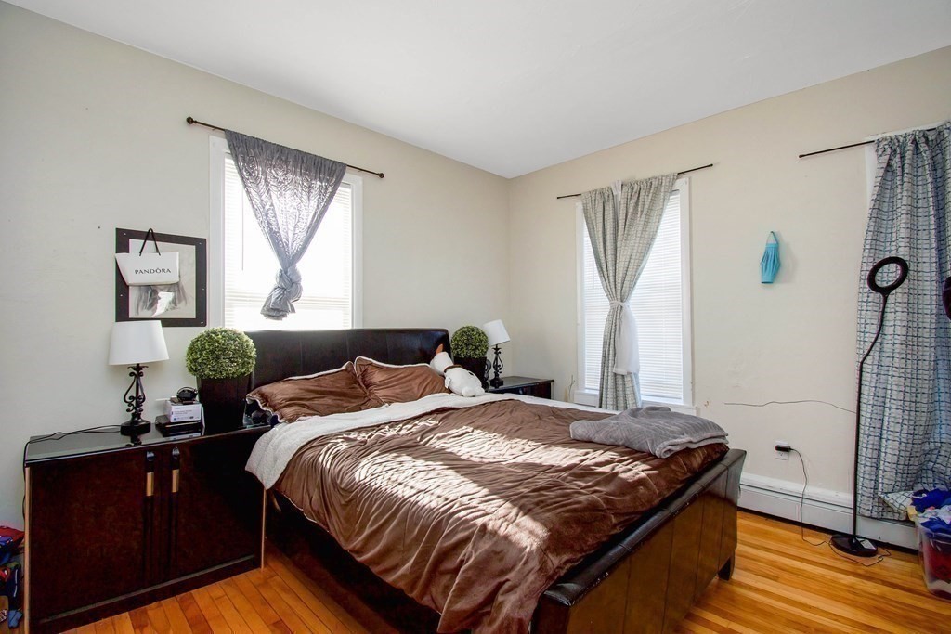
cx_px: 476
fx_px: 396
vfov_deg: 77.3
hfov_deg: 100.4
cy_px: 317
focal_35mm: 15
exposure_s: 1/125
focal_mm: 10
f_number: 5.6
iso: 400
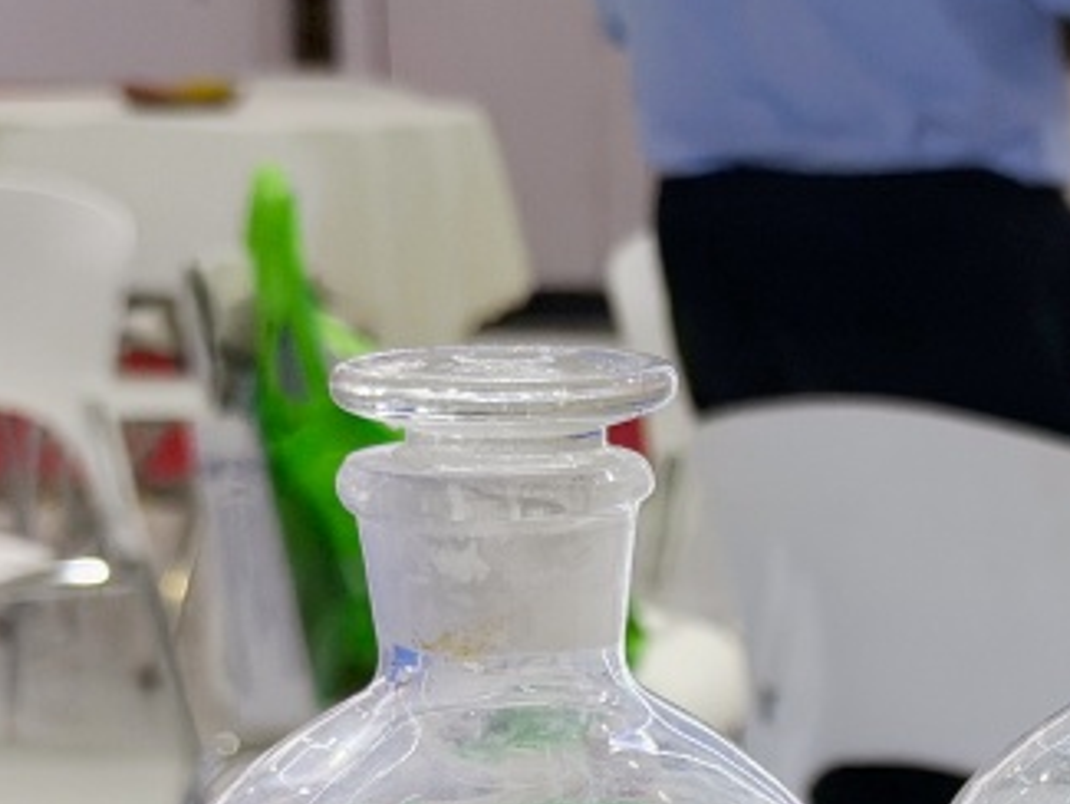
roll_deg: +0.4
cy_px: 919
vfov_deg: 12.3
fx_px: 3649
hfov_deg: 16.4
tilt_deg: -13.7
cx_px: 1017
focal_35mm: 118
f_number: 1.78
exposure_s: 1/601
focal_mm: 6.76
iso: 80
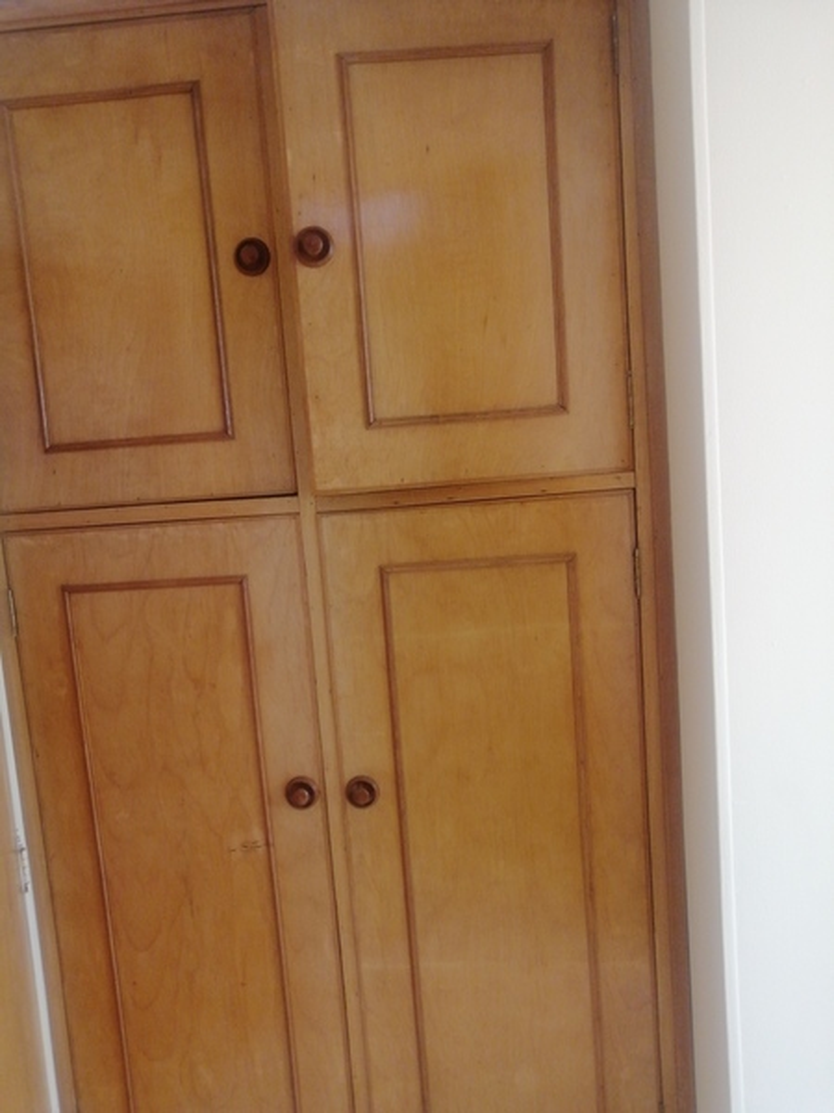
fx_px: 835
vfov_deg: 67.3
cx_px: 417
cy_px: 556
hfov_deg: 53.1
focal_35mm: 26
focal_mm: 3.95
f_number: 1.8
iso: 400
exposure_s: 1/20
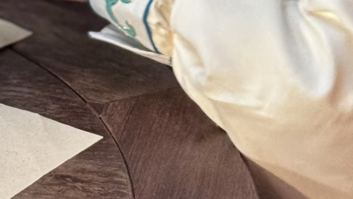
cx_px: 32
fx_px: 2078
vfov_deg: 5.3
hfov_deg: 9.7
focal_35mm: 222
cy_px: -217
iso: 250
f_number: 1.78
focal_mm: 6.76
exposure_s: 1/58
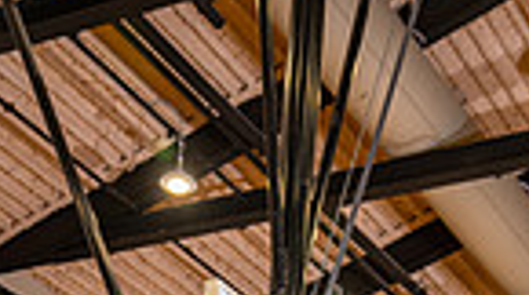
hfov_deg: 21.0
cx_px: 394
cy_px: 736
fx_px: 1414
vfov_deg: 10.2
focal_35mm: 101
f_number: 3.2
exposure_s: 1/125
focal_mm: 31
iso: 200
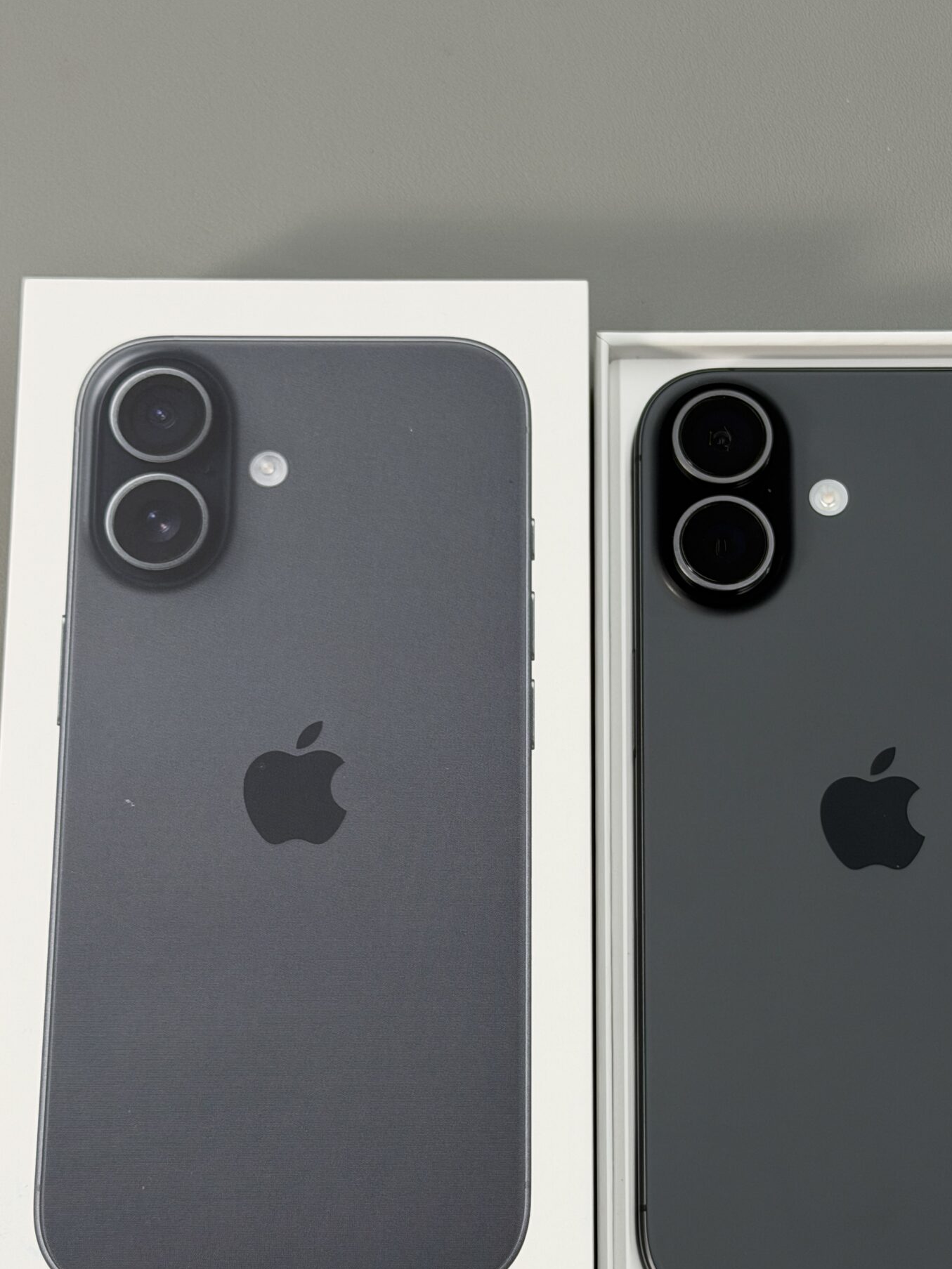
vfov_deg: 28.5
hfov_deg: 21.6
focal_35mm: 68
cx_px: 573
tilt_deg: -75.3
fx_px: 2494
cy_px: 789
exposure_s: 1/121
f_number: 1.78
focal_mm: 6.76
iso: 80
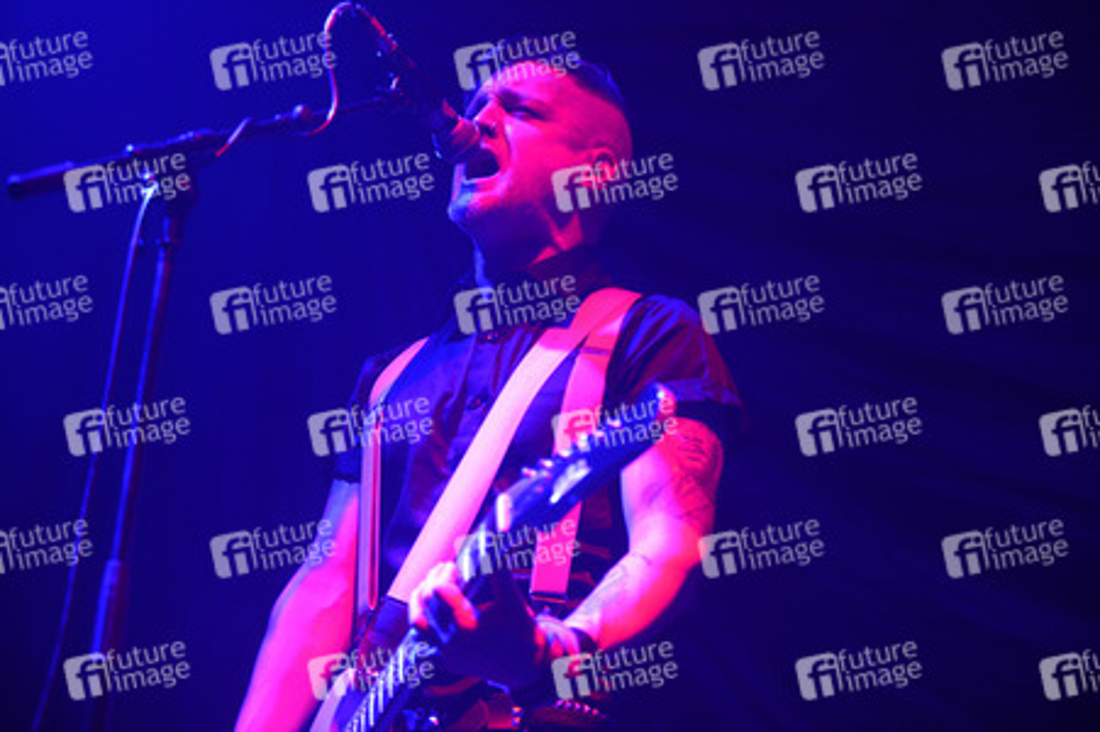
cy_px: 366
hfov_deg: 25.4
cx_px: 550
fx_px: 2443
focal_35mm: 80
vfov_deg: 17.0
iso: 3200
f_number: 2.8
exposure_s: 1/500
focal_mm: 80
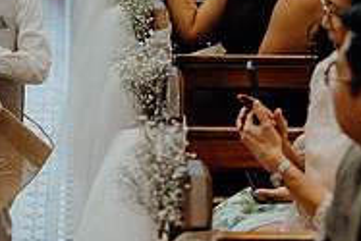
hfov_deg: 9.4
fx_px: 2178
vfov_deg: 6.3
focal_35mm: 217
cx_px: -46
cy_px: 65
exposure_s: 1/160
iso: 3200
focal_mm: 70
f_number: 3.5
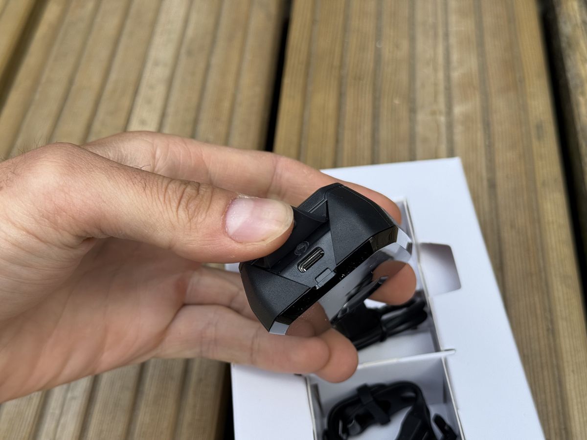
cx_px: 294
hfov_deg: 39.7
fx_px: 814
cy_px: 220
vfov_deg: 30.3
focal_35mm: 48
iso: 64
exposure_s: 1/865
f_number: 1.78
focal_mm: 6.76
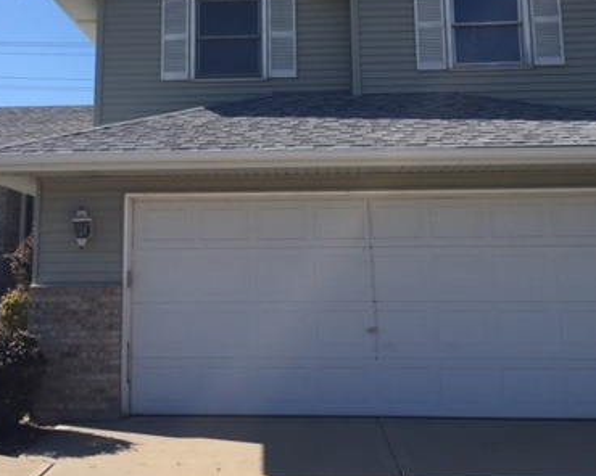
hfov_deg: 37.9
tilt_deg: +10.1
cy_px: 108
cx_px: 234
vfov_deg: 30.2
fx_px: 864
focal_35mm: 49
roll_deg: +0.4
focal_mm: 4.15
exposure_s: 1/1883
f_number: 2.2
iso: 32
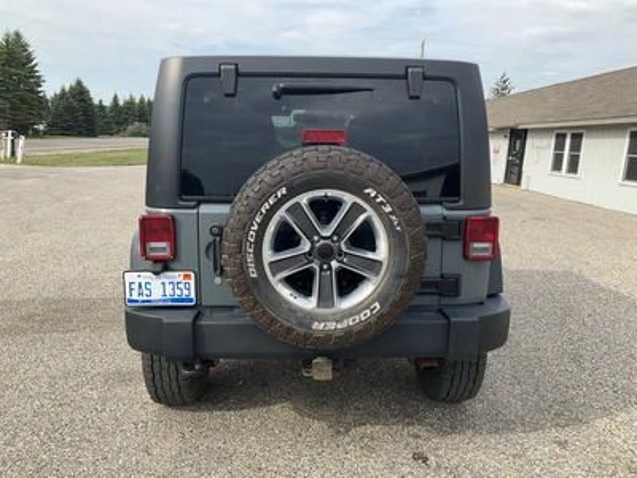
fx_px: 534
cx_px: 318
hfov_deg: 61.7
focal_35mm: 29
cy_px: 239
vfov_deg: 48.2
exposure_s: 1/674
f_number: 1.8
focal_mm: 3
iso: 25
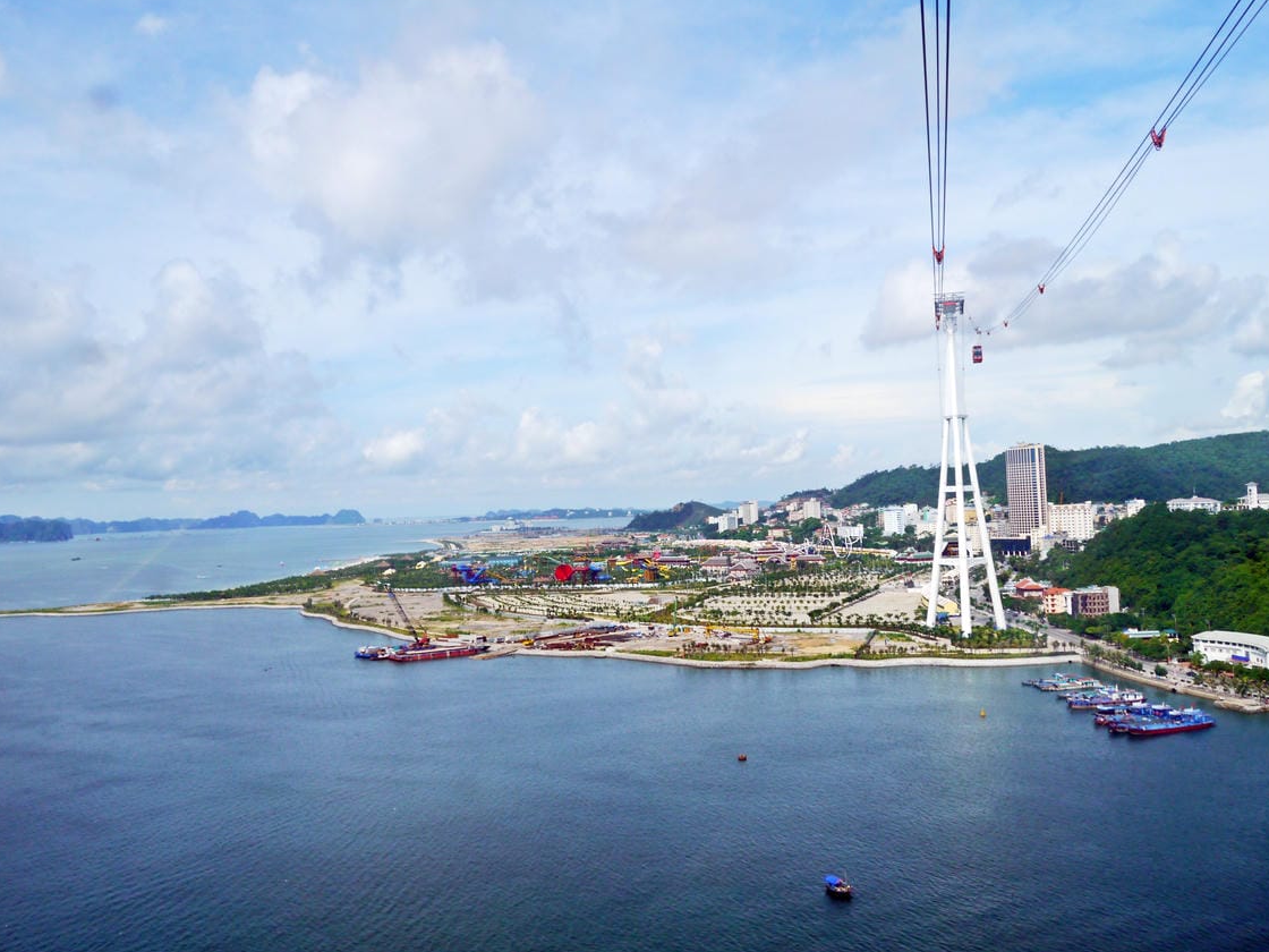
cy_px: 445
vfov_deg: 46.8
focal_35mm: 30
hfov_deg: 60.0
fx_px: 1100
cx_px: 622
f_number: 7.1
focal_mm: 14
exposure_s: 1/500
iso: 160
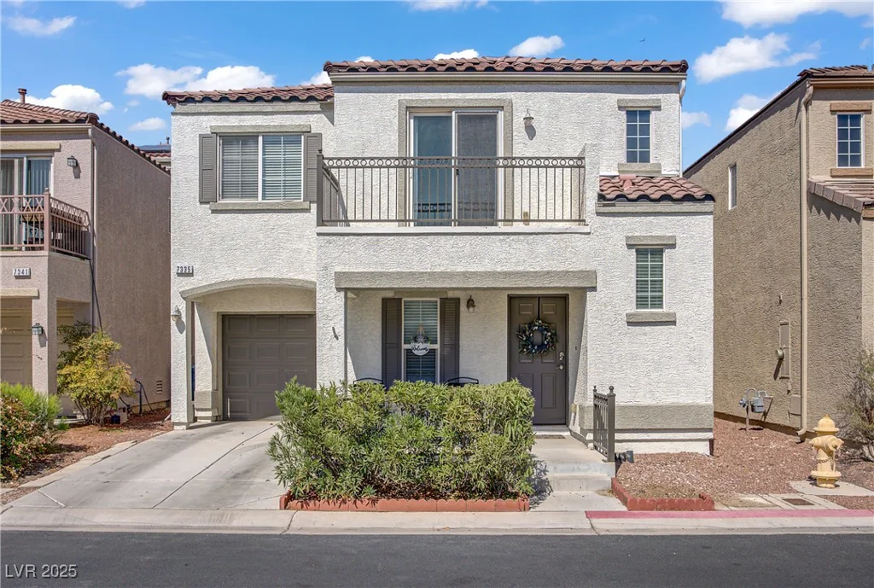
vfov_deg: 46.7
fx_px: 682
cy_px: 294
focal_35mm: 28
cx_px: 437
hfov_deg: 65.3
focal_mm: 19
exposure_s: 1/8000
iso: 400
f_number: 8
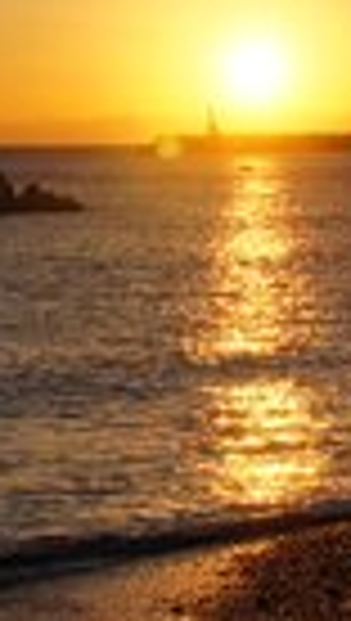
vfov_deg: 13.9
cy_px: 104
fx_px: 2537
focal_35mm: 154
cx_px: 227
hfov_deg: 7.9
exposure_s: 1/320
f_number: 13
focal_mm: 27
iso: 200
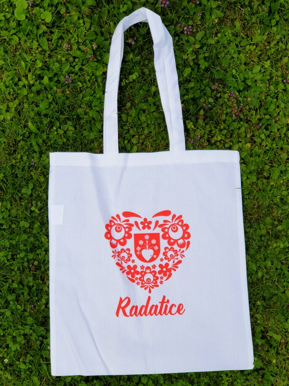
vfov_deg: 36.8
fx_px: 579
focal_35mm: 52
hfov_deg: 28.0
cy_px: 193
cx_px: 144
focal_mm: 6
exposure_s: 1/723
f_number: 2.4
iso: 25
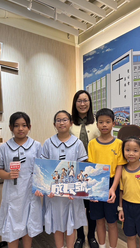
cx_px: 77
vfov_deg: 69.9
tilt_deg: +1.3
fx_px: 178
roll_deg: +0.7
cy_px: 125
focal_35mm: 27
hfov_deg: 42.8
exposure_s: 1/121
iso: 160
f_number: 1.78
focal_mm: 6.86
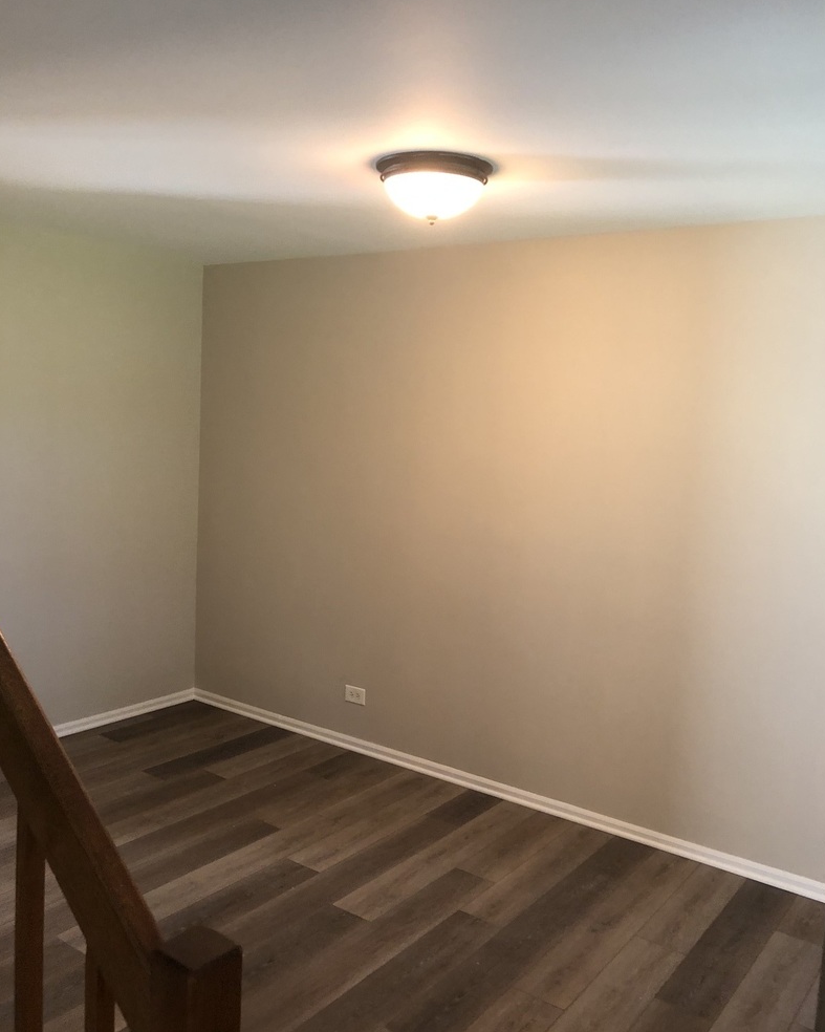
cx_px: 416
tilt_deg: -5.5
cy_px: 525
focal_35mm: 30
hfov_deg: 48.5
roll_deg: -4.5
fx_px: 916
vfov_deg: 58.8
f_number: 1.8
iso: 80
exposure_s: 1/15
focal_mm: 3.99
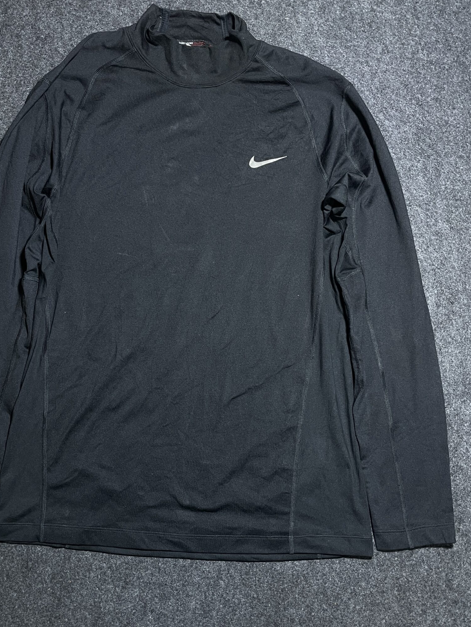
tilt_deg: -58.7
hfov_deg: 42.8
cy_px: 349
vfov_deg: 55.2
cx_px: 191
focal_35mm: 33
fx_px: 599
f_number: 1.6
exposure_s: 1/50
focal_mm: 4.2
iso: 125
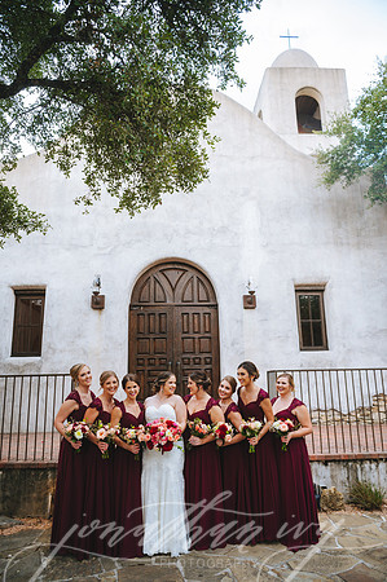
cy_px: 291
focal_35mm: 24
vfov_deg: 73.8
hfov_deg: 53.0
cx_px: 194
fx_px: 388
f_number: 2.8
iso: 500
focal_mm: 24
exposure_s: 1/200
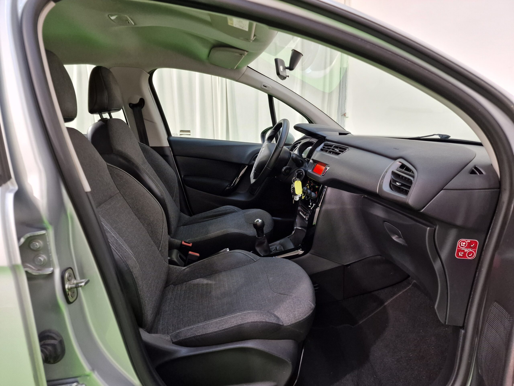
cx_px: 257
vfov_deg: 58.9
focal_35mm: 23
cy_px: 193
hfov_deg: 73.9
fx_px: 342
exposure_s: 1/50
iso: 200
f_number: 1.8
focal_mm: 6.4
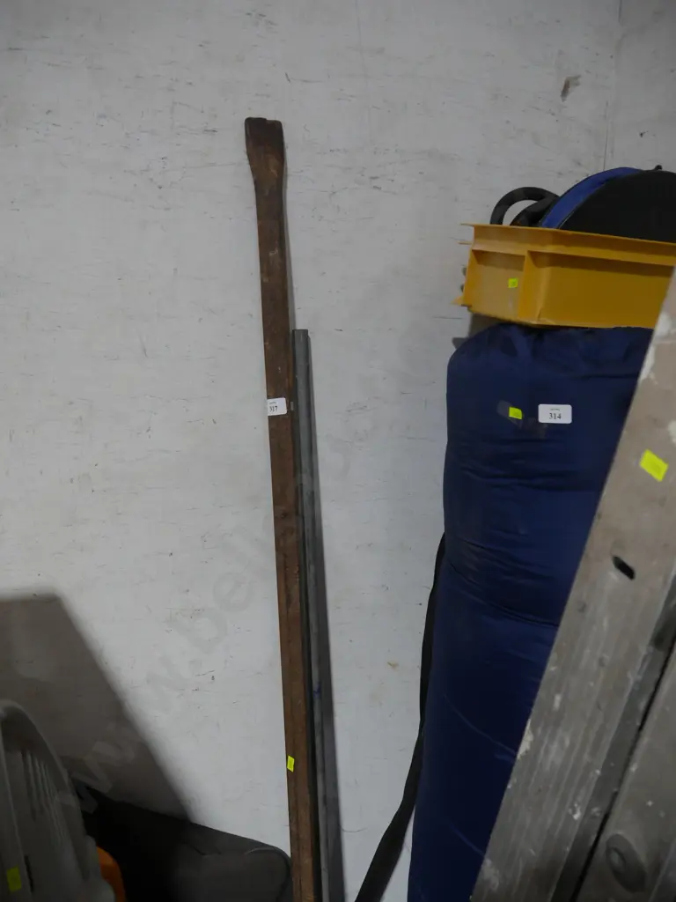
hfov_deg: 49.7
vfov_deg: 63.4
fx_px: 729
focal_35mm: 28
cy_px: 451
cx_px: 338
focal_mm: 14
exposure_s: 1/60
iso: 640
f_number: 3.5
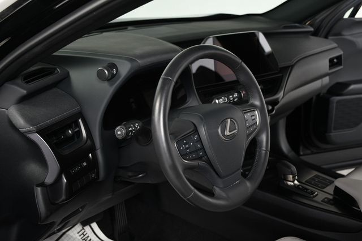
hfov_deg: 43.6
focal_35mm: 45
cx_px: 181
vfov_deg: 29.8
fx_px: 452
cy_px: 120
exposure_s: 1/160
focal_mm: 30
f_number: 4
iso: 100
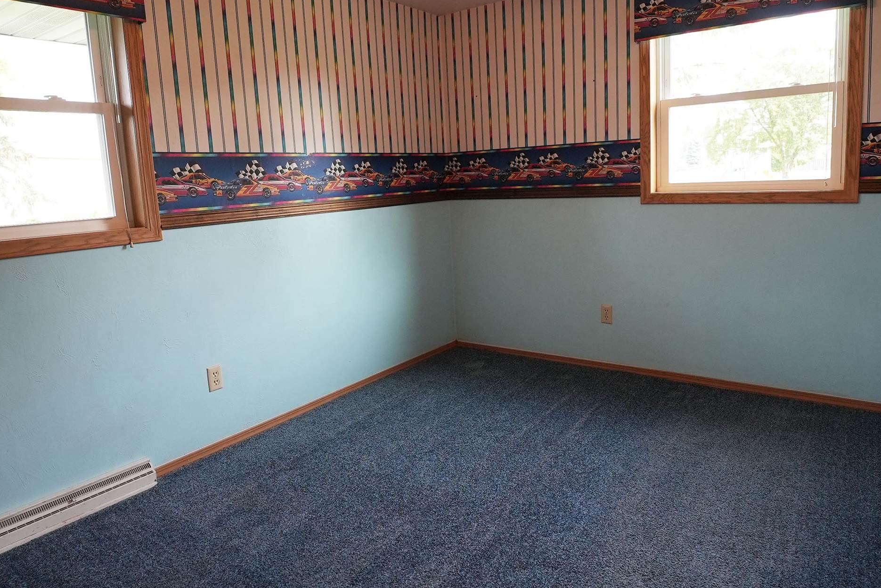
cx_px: 471
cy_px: 259
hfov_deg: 76.0
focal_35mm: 23
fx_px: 563
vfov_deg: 55.0
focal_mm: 14
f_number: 4
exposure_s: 1/160
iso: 800
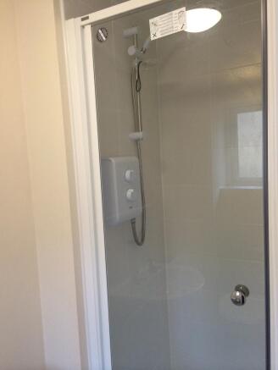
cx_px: 139
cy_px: 185
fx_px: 321
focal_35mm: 30
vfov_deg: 60.0
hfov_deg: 46.8
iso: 160
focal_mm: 4.12
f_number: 2.2
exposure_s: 1/30
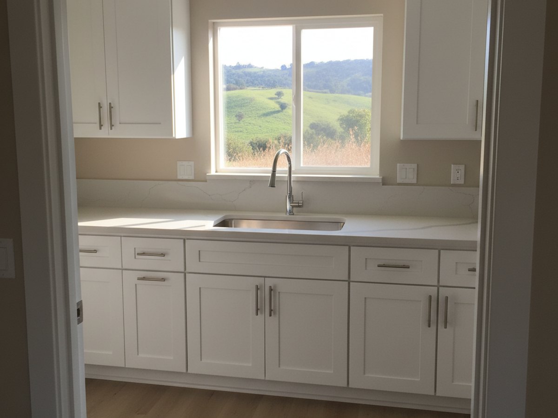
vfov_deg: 58.9
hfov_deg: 73.9
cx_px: 279
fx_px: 371
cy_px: 209
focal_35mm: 23
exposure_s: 1/158
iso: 1592
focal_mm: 6.4
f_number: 1.8
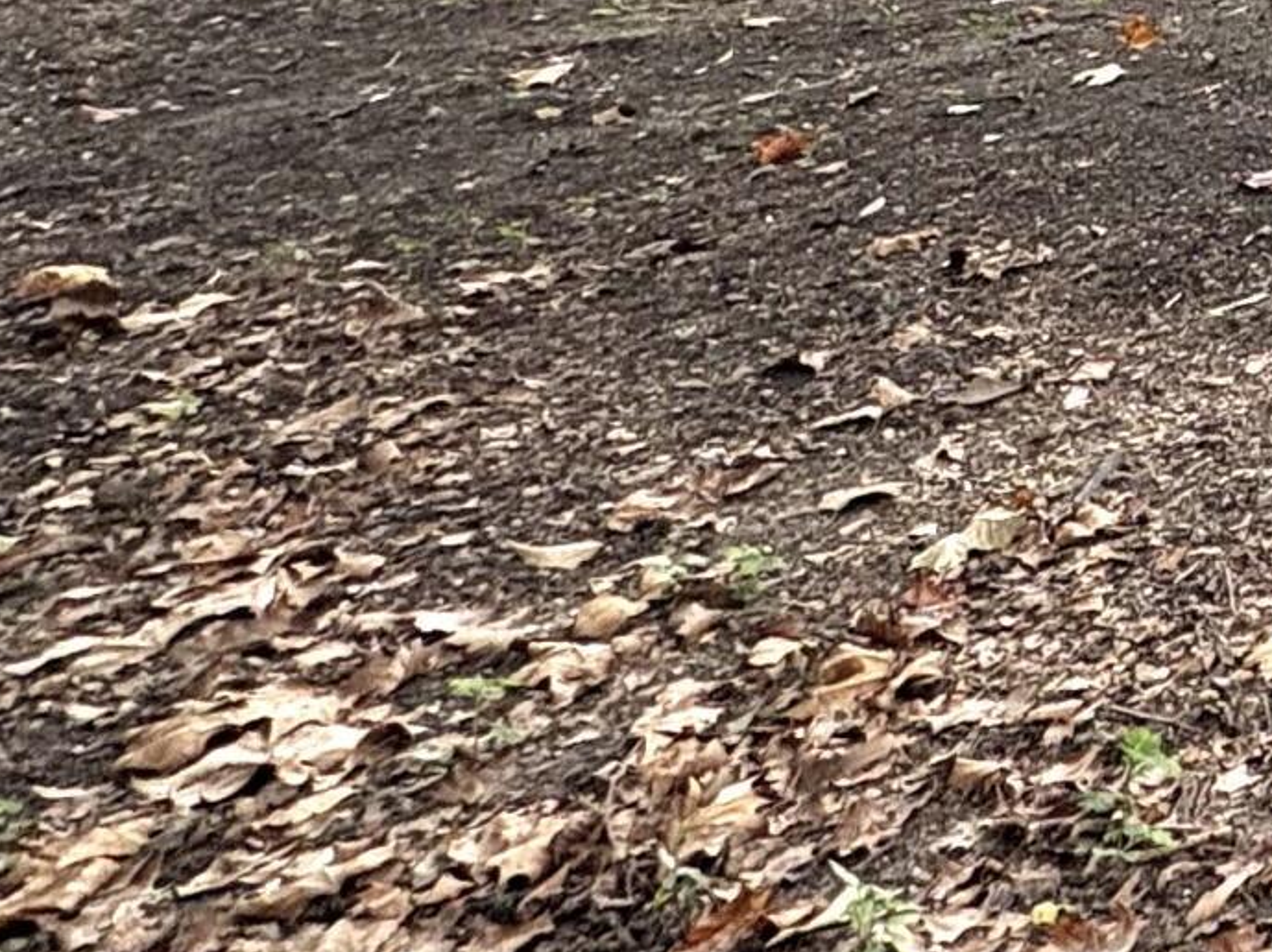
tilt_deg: -3.0
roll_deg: +1.6
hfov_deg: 20.9
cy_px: -351
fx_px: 2240
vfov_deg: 21.3
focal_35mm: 61
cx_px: 2326
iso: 64
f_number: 2.2
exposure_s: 1/379
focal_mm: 2.22
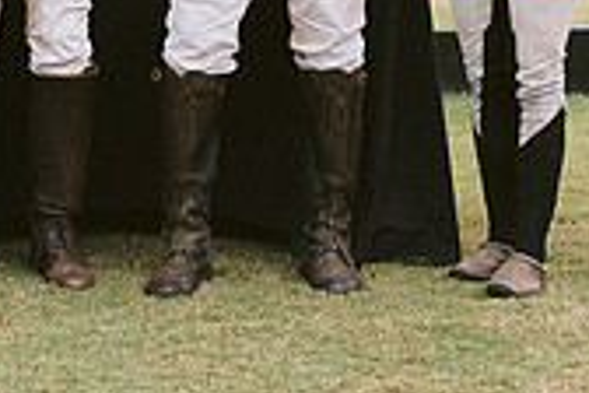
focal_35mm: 212
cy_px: -137
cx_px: 237
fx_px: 3468
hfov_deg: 9.7
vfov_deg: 6.4
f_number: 2.8
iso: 200
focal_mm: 50
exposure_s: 1/4000
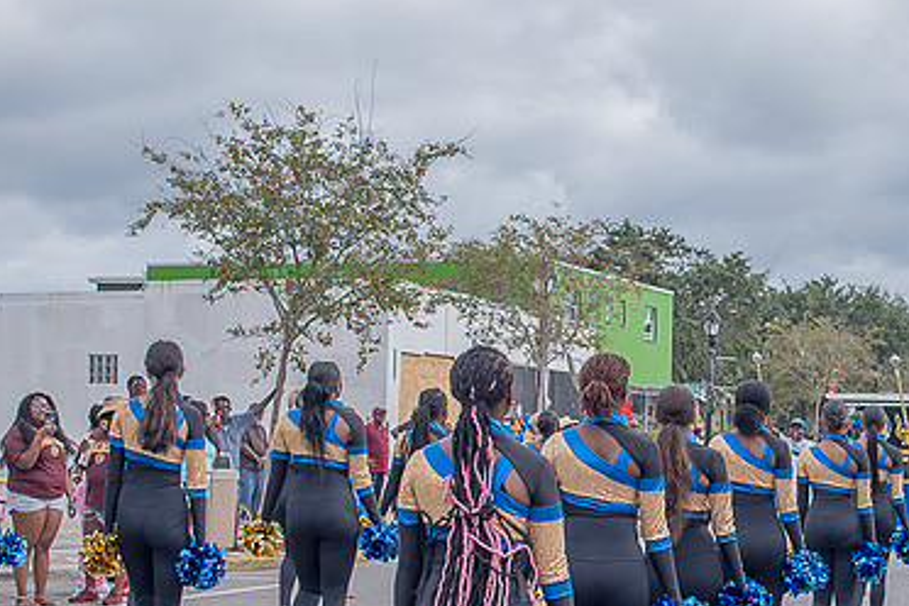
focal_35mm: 81
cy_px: 375
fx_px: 2045
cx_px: 618
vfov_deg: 16.8
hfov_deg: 24.9
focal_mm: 35
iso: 100
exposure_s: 1/500
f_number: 4
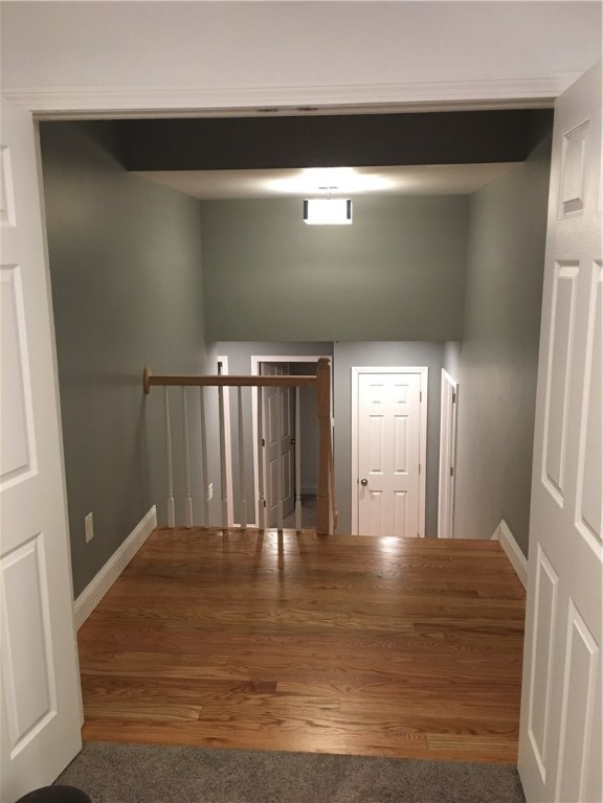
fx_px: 674
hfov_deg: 48.2
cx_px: 302
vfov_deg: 61.7
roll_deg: +0.2
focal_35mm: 29
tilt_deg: -9.9
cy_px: 402
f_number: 2.2
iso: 50
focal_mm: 4.15
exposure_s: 1/15
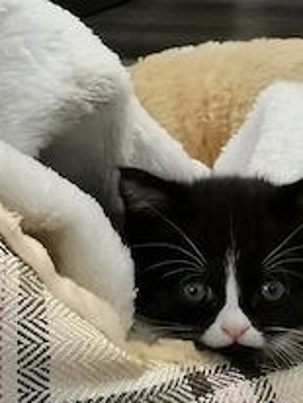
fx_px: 1875
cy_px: 329
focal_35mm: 161
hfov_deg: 9.2
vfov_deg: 12.2
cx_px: 238
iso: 320
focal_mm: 4.75
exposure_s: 1/50
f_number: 1.8
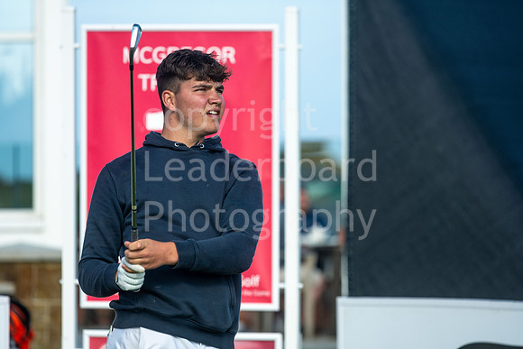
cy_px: 174
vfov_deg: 4.6
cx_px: 262
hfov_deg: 6.9
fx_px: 4359
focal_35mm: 300
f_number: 5.6
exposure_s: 1/1250
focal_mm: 300
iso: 160
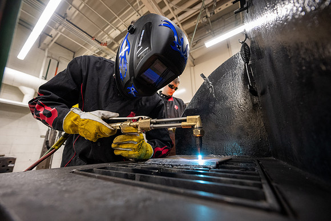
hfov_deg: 104.2
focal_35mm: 14
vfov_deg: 81.2
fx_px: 129
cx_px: 166
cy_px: 110
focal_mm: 14
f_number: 4
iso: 2500
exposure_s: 1/125
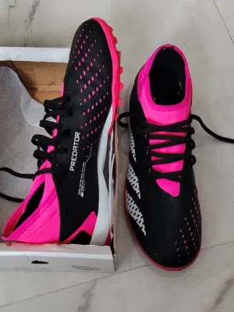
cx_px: 117
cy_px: 156
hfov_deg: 30.9
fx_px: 424
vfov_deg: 40.4
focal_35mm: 47
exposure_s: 1/20
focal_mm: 5.25
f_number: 1.75
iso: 2759
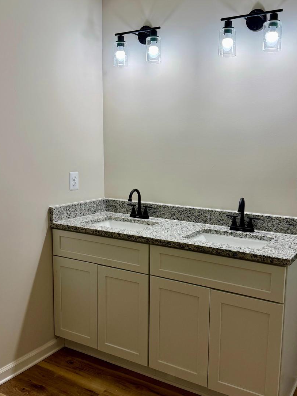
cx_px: 165
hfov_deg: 41.7
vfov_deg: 53.9
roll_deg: +0.2
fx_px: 389
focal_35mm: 34
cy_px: 207
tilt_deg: -9.3
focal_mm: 6.76
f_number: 1.78
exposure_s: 1/179
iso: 100
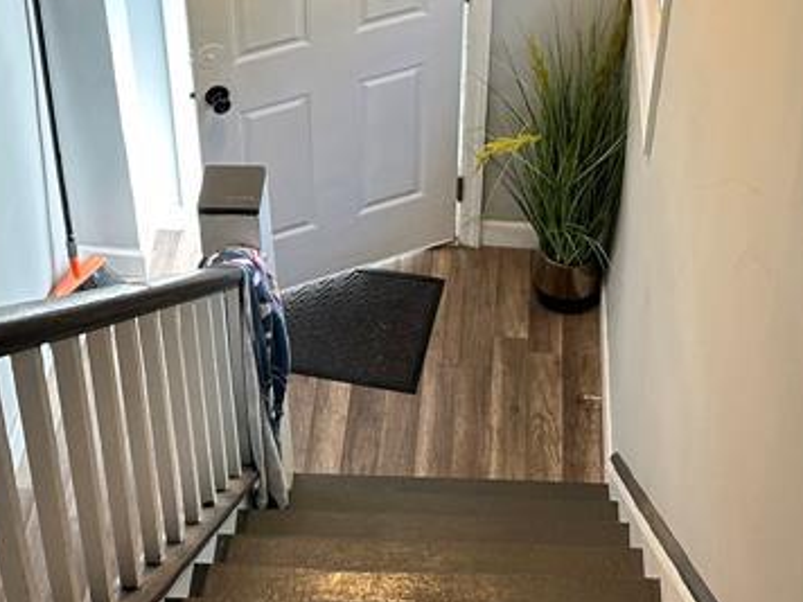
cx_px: 404
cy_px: -2
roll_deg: -0.8
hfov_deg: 28.2
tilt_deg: -37.1
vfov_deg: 20.6
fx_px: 1601
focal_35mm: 69
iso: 160
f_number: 1.78
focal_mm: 6.86
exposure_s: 1/60
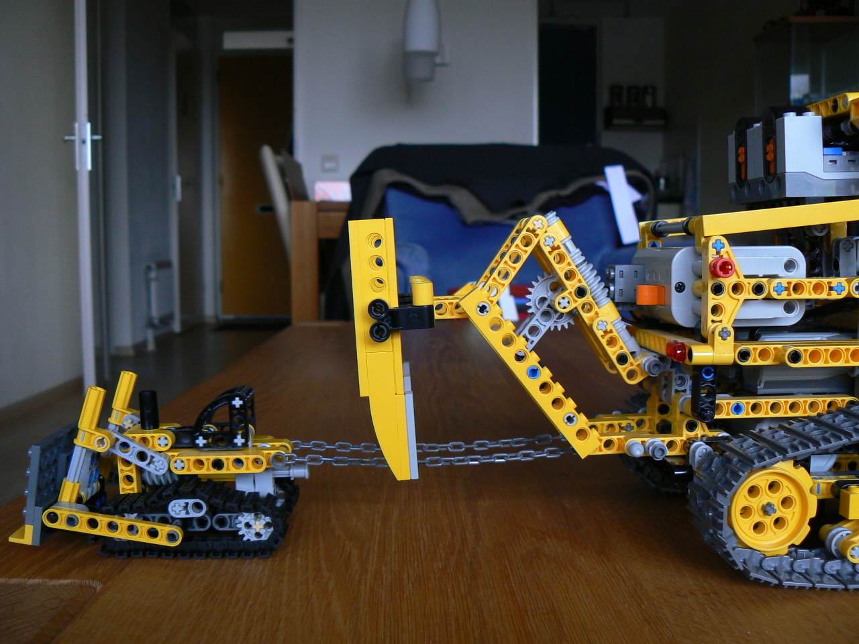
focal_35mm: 36
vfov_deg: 39.7
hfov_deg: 51.4
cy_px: 322
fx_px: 893
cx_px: 430
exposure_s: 1/10
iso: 100
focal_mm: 6
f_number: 2.8
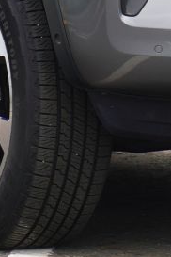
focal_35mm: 404
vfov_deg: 5.1
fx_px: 2878
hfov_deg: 3.4
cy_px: -142
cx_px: 87
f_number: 6.3
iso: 100
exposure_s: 1/100
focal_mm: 46
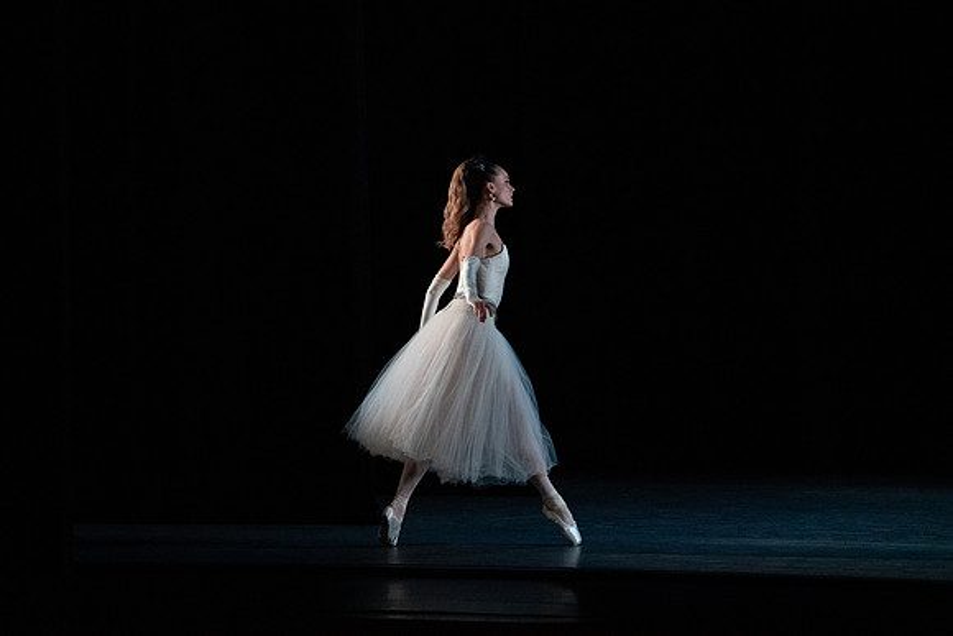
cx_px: 476
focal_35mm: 200
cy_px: 318
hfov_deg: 10.3
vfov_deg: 6.9
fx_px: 5295
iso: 16000
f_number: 5.6
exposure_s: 1/400
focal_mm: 200
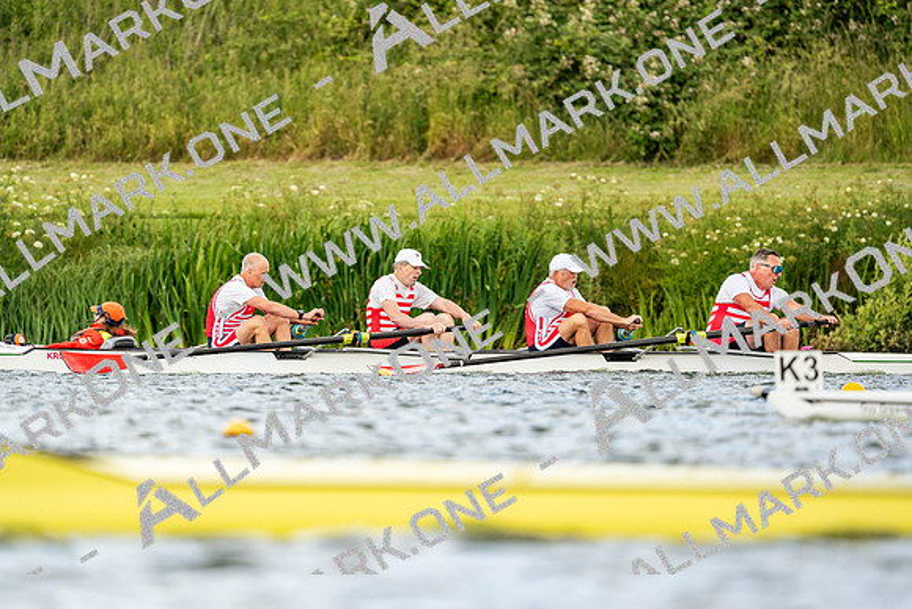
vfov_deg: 2.3
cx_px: 456
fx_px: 15203
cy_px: 304
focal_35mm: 600
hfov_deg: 3.4
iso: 800
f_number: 6.3
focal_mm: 600
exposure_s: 1/2000
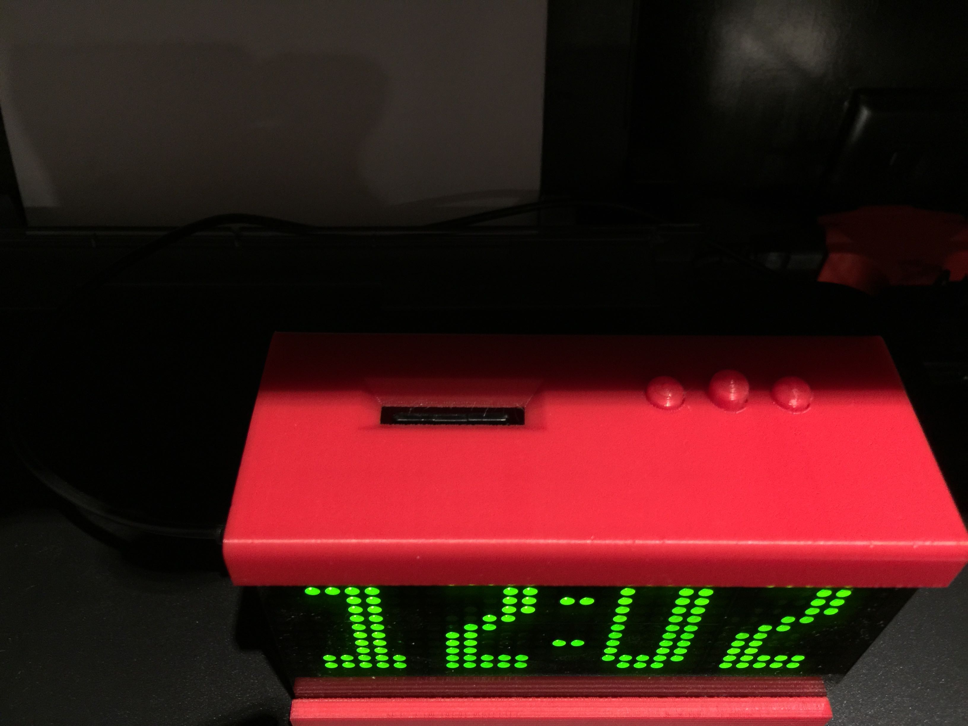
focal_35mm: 29
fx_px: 811
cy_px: 363
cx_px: 484
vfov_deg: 48.2
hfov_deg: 61.7
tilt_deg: -48.9
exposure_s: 1/4
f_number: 2.2
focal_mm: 4.15
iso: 80
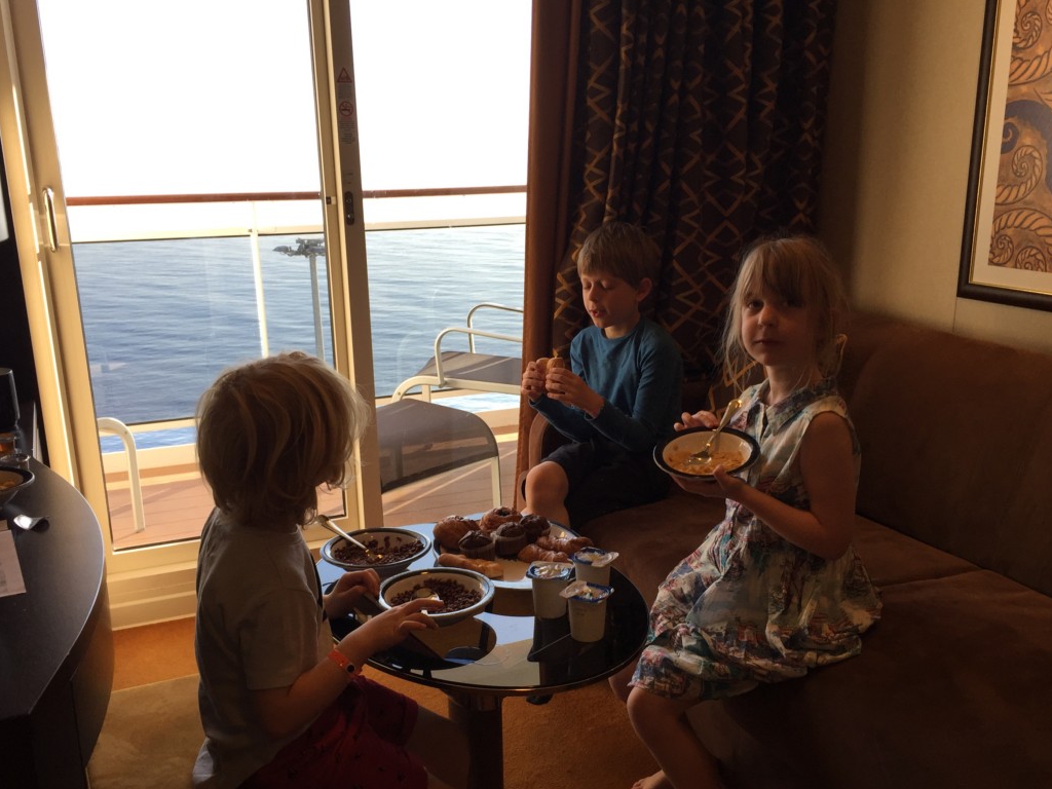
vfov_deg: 41.7
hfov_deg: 54.0
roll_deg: +0.9
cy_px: 461
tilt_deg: -17.4
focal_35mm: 34
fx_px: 1033
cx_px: 532
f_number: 2.2
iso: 32
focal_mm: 4.15
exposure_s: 1/120
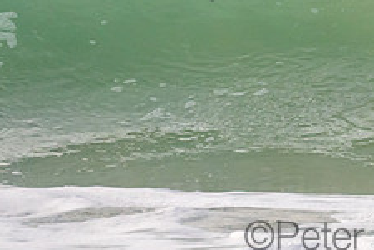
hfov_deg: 1.3
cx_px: 372
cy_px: -40
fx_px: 16091
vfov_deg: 0.9
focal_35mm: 1549
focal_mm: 400
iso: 500
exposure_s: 1/2500
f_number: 5.6
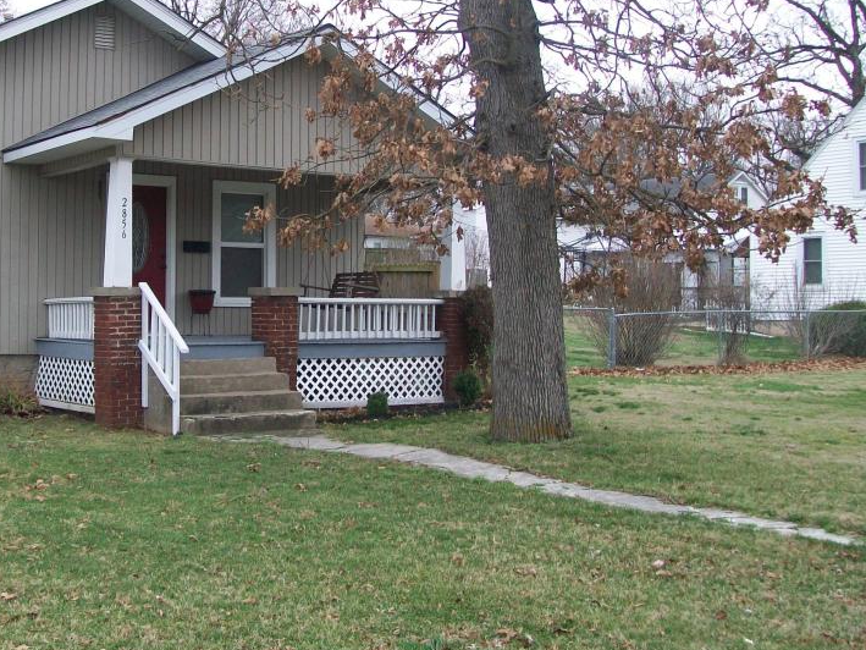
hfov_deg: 36.3
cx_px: 261
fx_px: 1301
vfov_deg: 27.9
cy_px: 228
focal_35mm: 52
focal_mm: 6
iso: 64
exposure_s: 1/200
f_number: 2.7
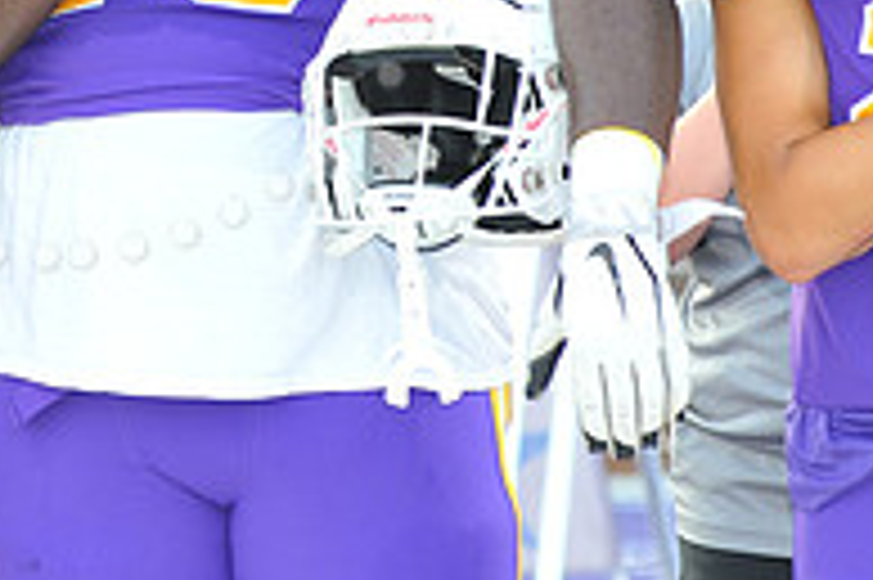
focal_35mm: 599
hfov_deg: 3.4
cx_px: 45
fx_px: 14513
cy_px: -166
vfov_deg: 2.3
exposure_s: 1/100
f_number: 6.3
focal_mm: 200
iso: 640
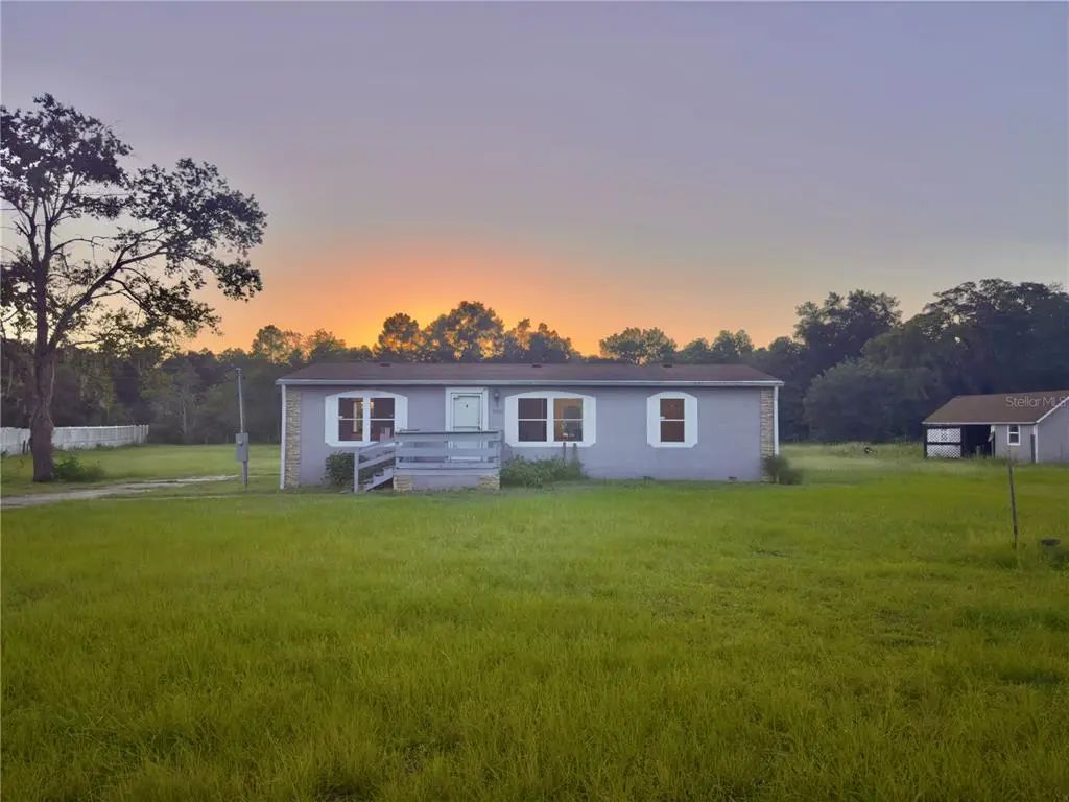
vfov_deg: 56.8
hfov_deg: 71.6
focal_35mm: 24
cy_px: 401
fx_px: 741
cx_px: 534
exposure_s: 1/1267
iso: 64
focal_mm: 6.76
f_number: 1.78
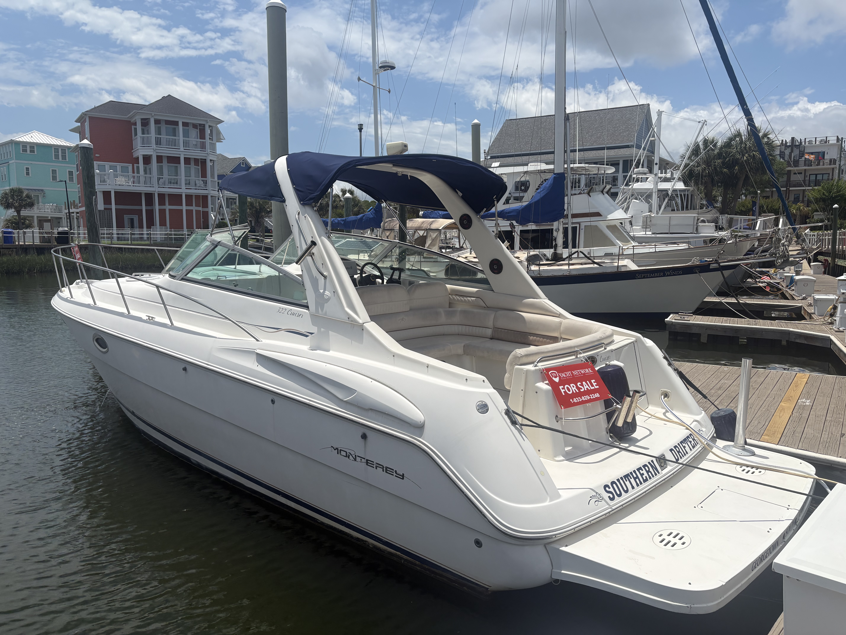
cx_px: 423
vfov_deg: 53.1
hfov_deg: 67.3
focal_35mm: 26
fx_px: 635
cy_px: 318
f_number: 1.6
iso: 50
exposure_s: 1/7813
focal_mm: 5.96
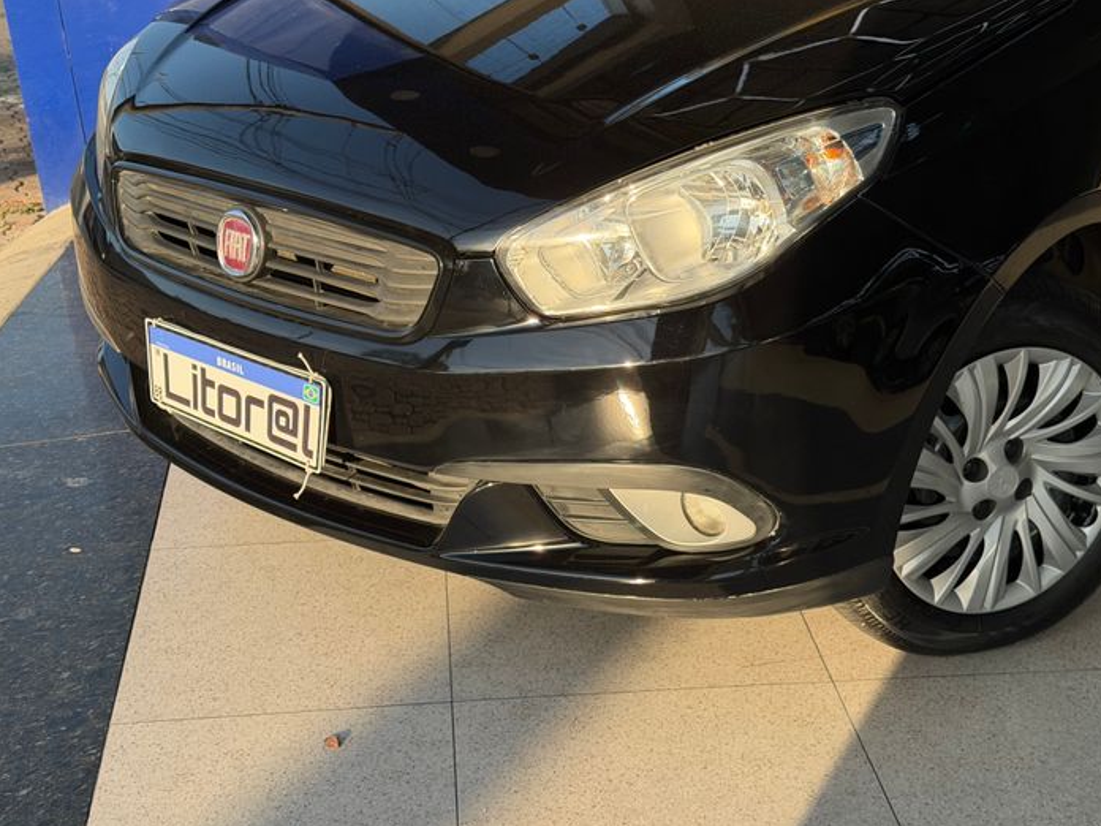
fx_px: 1686
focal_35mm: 53
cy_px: 377
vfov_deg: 27.5
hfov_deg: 36.1
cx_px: 604
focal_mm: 6.76
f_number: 1.78
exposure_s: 1/2033
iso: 80
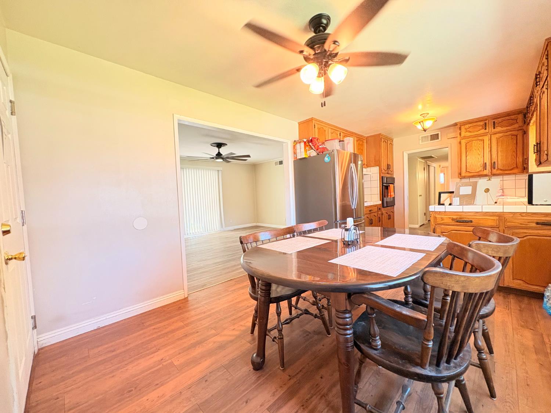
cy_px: 206
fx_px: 223
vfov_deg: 85.7
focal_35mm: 14
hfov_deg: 102.1
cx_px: 276
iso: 320
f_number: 2.2
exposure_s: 1/60
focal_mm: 2.22
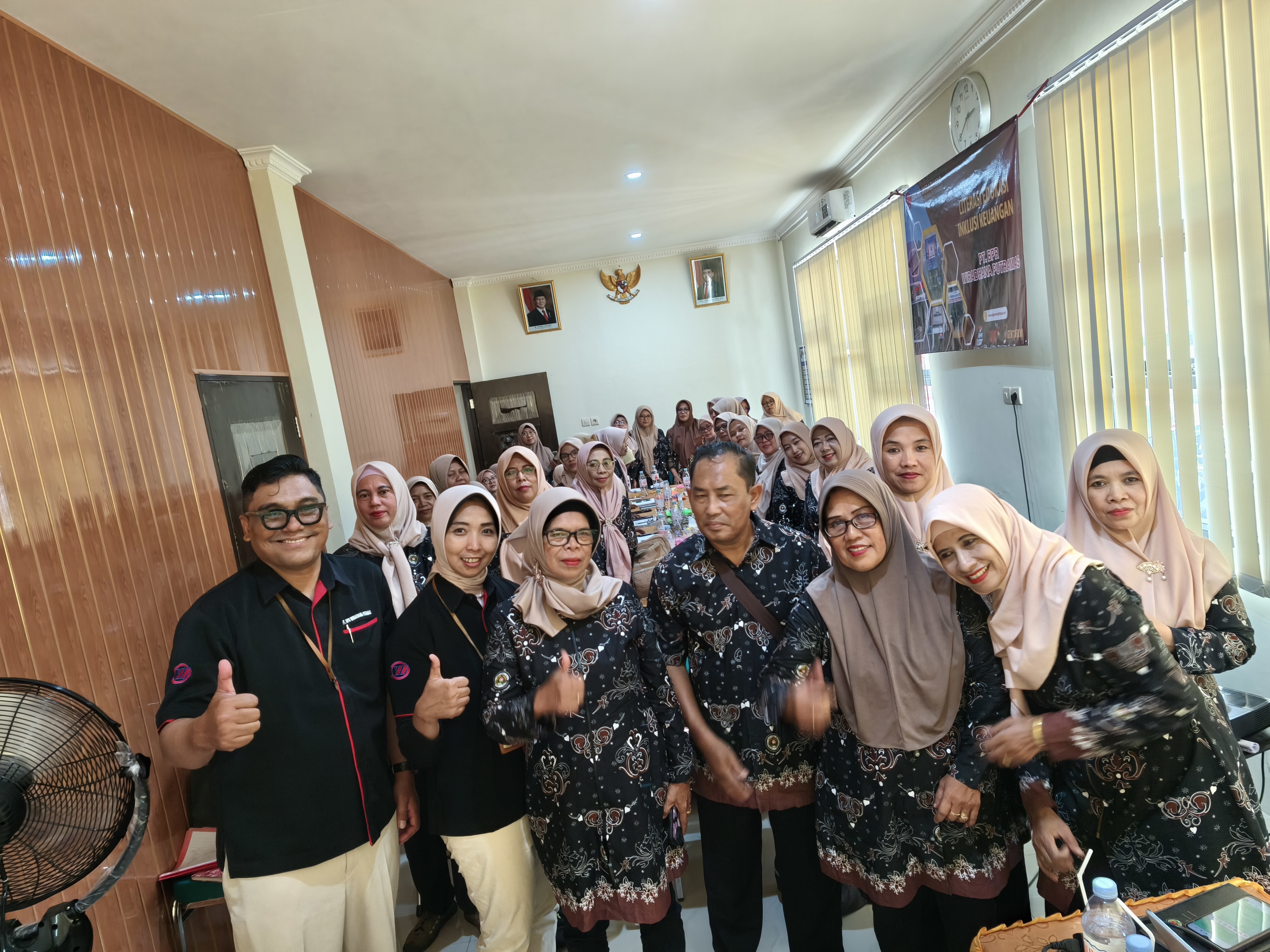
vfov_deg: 58.9
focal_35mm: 23
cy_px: 476
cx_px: 635
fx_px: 844
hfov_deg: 73.9
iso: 640
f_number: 1.7
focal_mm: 5.35
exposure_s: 1/34.3
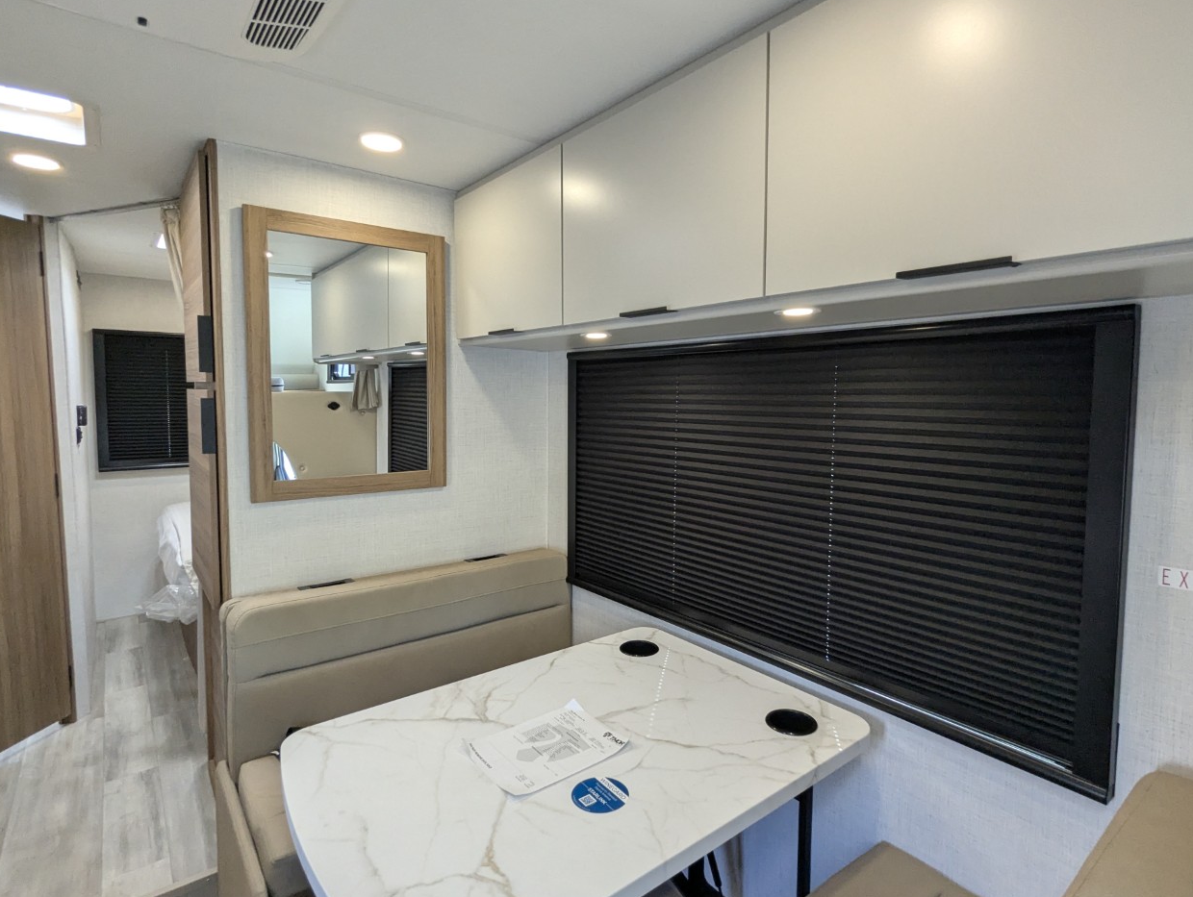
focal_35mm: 18
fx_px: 621
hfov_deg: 87.7
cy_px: 436
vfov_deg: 71.7
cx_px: 613
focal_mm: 2.35
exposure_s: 1/152
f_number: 2.2
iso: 317
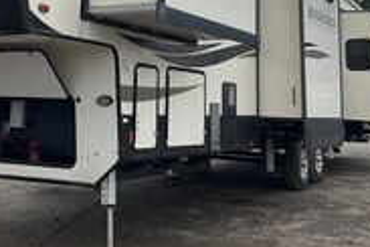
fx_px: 678
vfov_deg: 20.0
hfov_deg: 30.0
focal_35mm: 66
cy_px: 6
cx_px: 91
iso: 25
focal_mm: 3
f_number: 1.8
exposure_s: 1/435
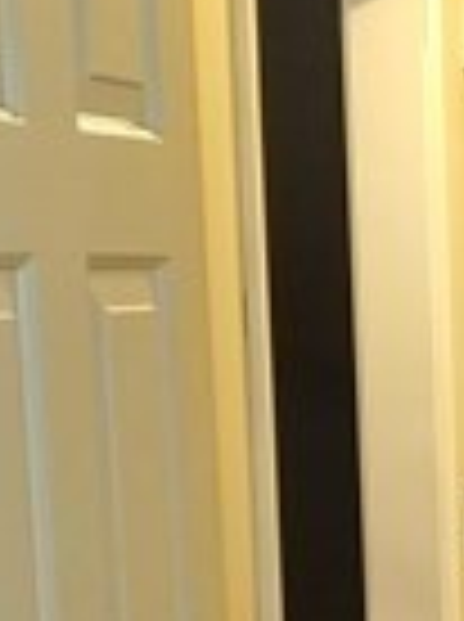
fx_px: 2600
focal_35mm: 145
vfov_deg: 13.1
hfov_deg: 9.9
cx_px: 703
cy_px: 864
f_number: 1.5
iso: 125
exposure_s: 1/24
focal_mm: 4.3
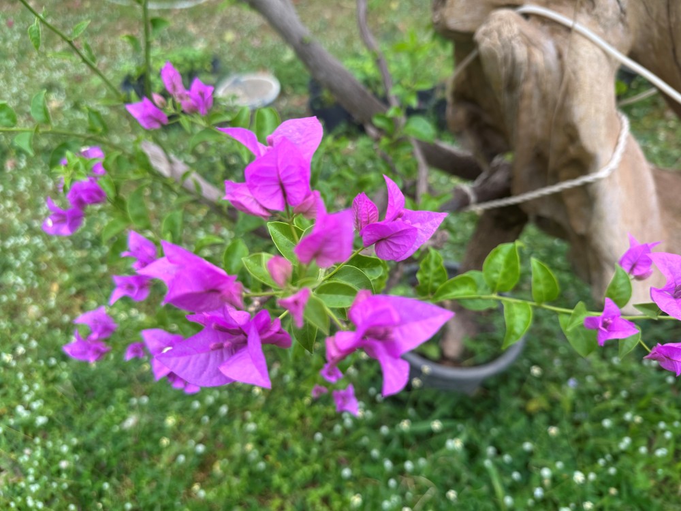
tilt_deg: -43.4
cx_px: 340
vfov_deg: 56.8
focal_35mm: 24
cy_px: 256
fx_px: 472
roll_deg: +1.8
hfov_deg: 71.6
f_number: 1.78
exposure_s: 1/227
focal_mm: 6.86
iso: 64
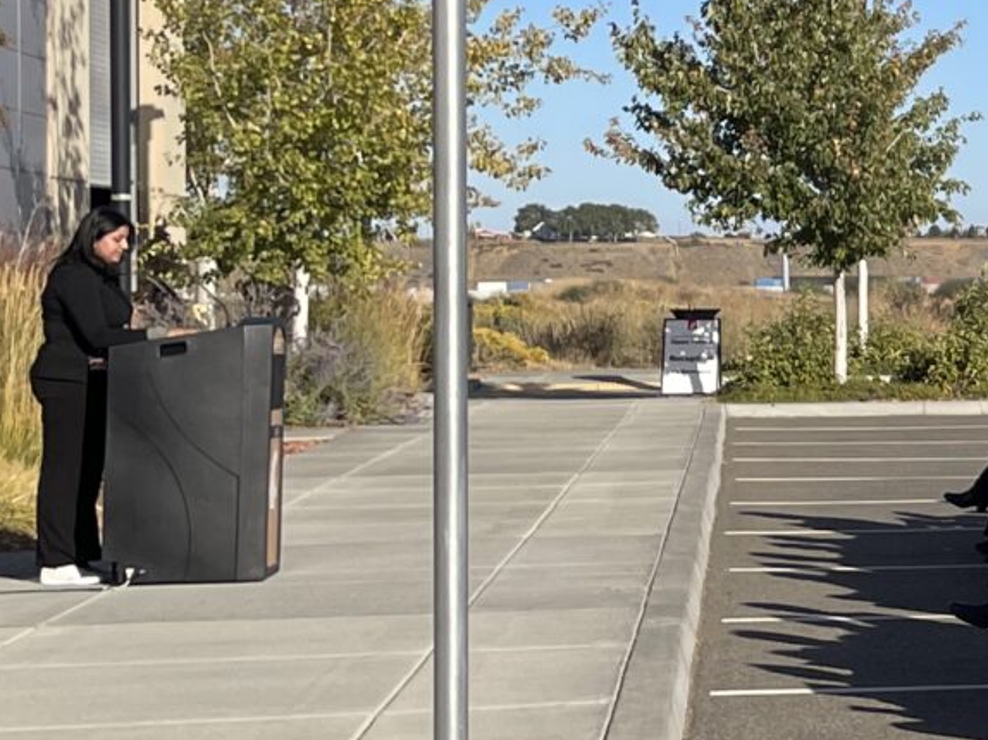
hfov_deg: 14.1
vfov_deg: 12.7
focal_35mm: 116
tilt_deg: +1.6
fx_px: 3309
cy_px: 250
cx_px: 2016
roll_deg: +0.9
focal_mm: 4.2
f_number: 1.6
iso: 32
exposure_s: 1/3125
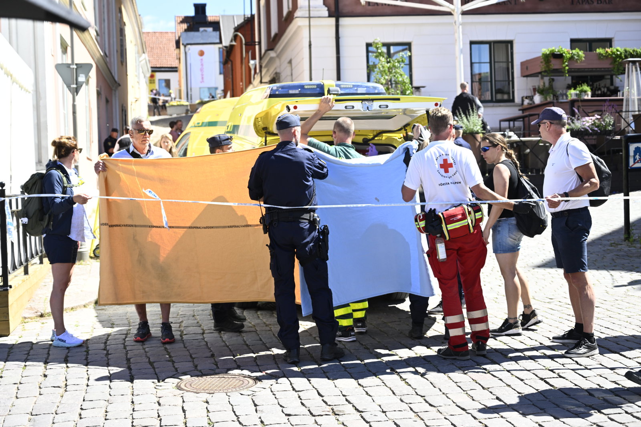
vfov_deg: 26.0
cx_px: 320
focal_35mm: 52
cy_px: 214
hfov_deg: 38.2
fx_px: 926
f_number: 4
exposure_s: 1/1600
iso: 500
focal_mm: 52
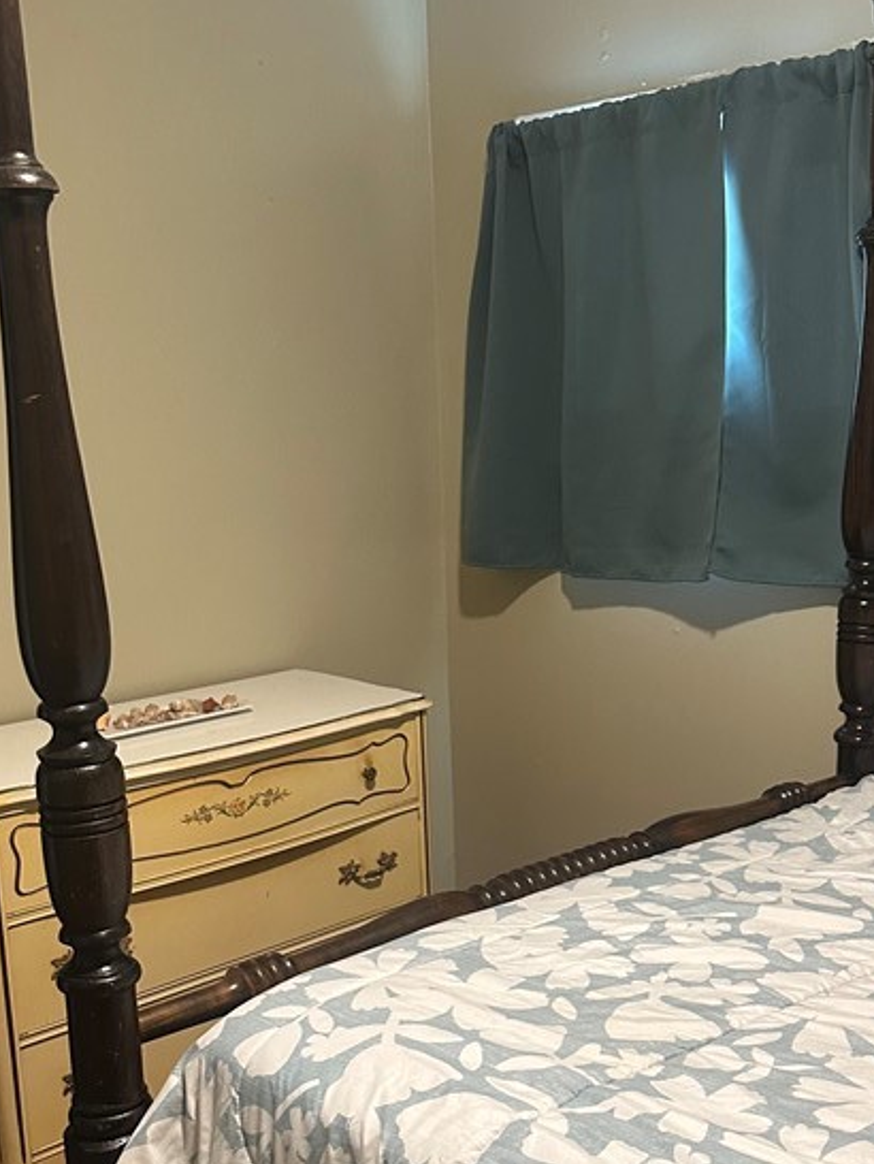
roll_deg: +1.0
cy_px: 733
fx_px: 1514
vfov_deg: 41.7
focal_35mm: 45
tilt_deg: -13.0
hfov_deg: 32.2
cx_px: 495
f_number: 1.78
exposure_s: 1/60
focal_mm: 6.86
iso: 400
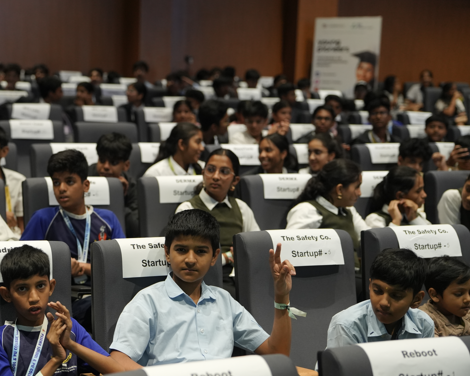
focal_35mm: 64
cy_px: 217
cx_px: 108
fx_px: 890
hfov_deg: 29.0
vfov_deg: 23.8
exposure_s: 1/250
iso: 2000
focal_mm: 44
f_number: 2
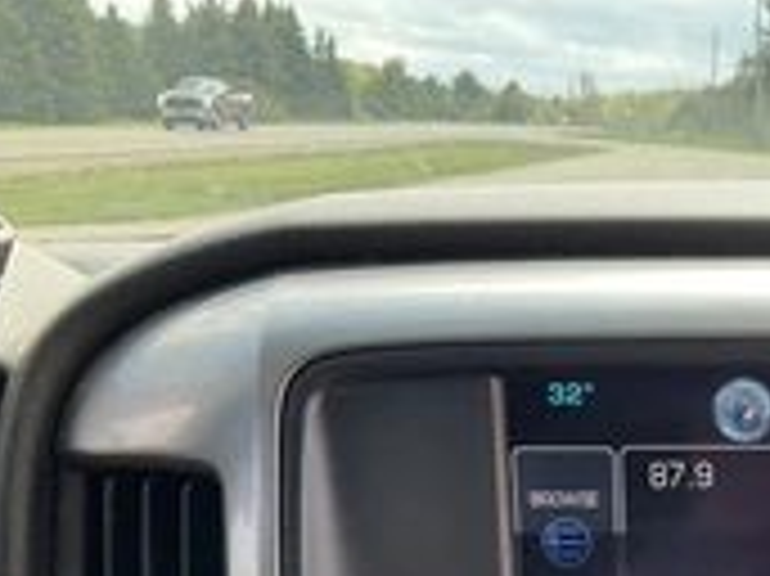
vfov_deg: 20.4
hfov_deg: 26.3
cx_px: 851
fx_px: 1512
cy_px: 662
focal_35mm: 68
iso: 25
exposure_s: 1/167
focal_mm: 3
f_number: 1.8
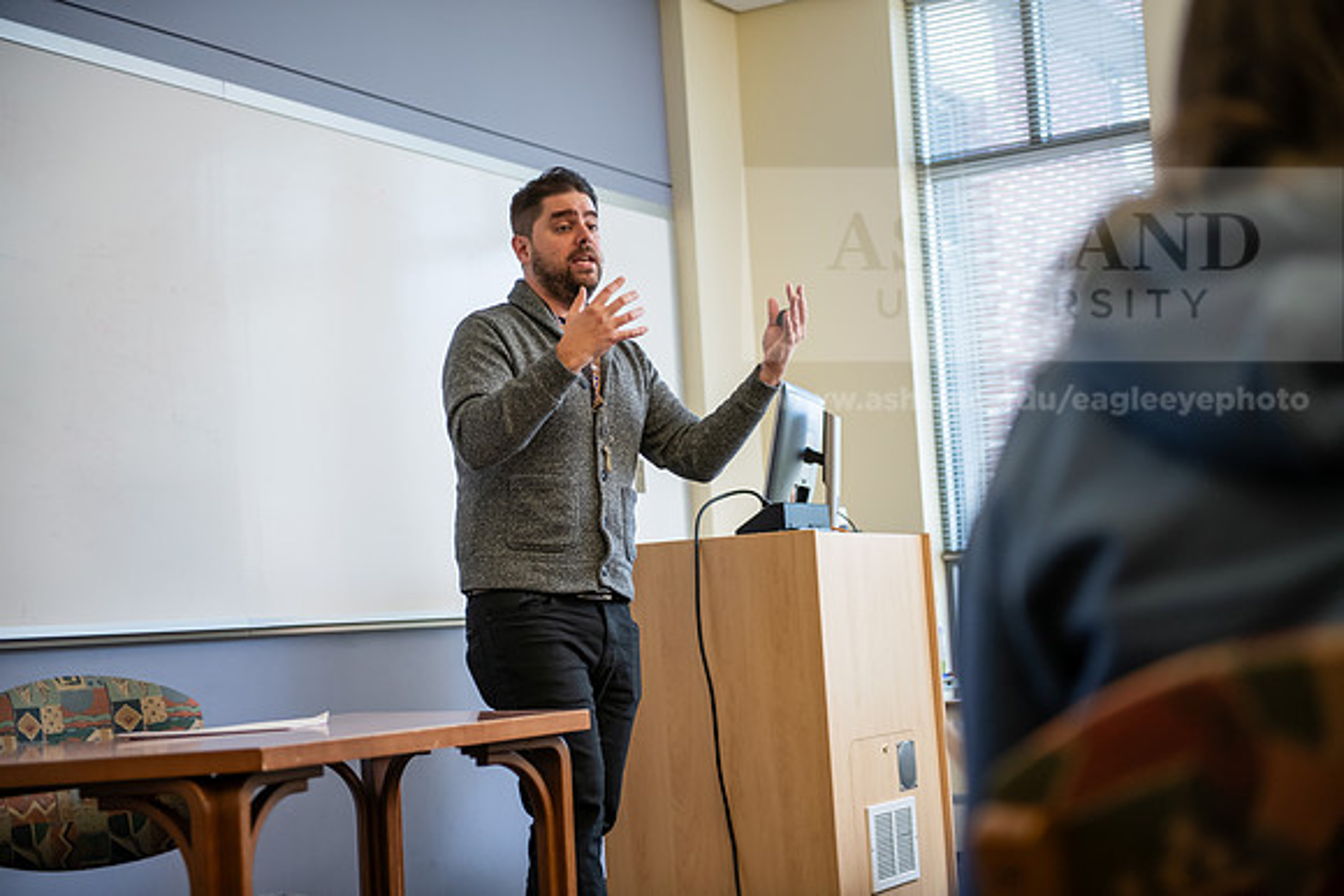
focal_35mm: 60
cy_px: 448
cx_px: 672
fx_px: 2240
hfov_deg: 33.4
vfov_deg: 22.6
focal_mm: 60
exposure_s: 1/200
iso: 800
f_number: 2.8
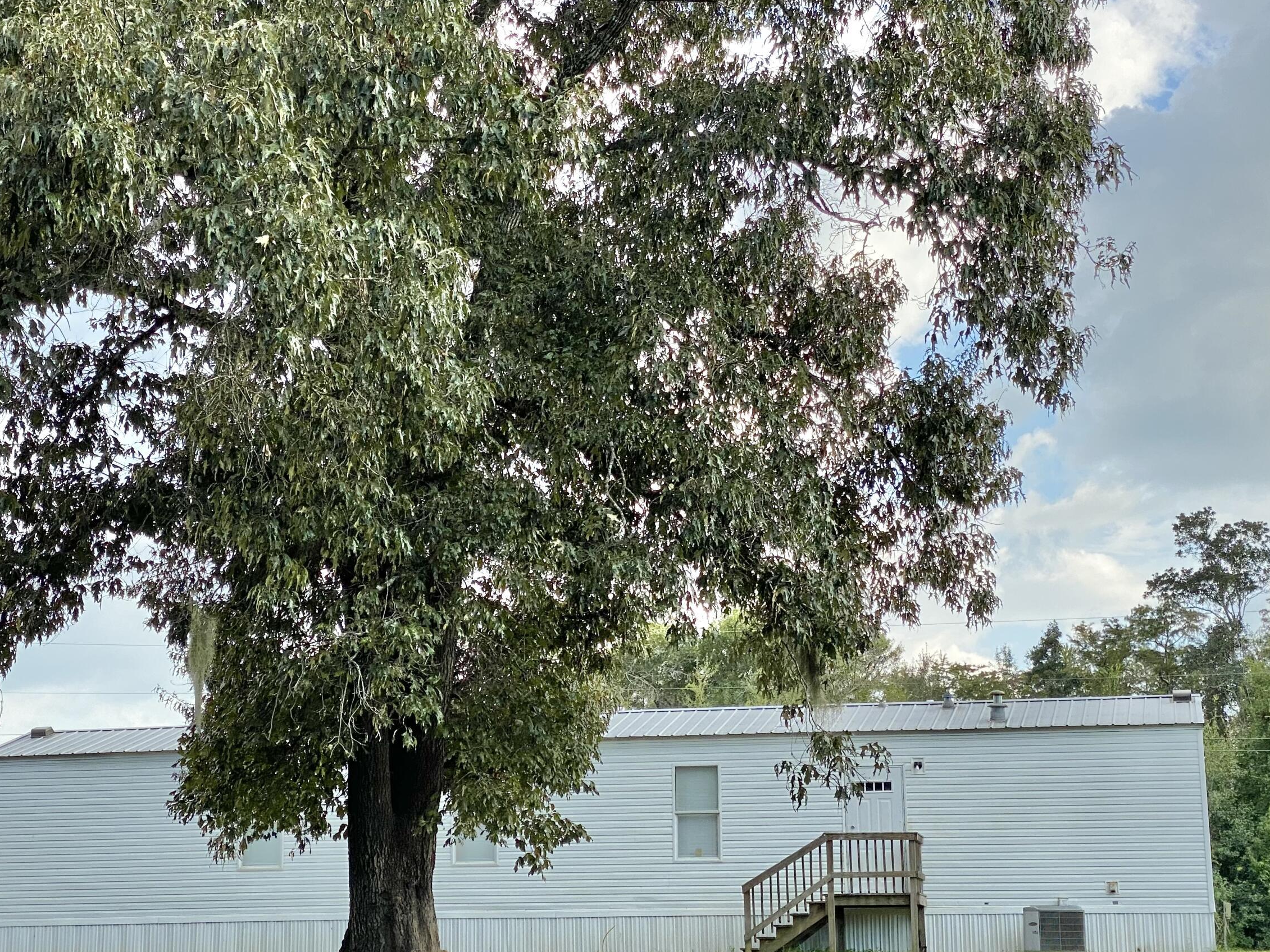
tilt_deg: +12.3
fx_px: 2532
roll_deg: -0.2
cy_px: 423
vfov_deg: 21.3
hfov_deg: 28.1
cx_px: 571
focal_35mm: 69
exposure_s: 1/685
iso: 20
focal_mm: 6
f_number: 2
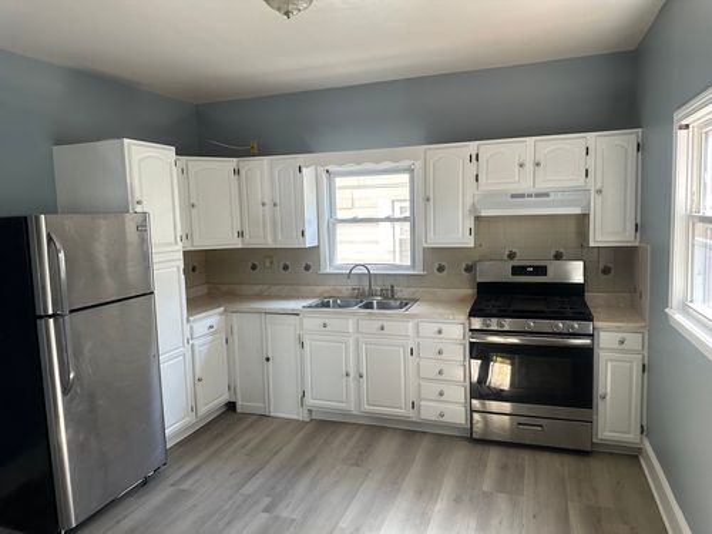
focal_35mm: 24
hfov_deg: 71.6
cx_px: 356
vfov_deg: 56.8
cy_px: 267
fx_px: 494
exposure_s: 1/121
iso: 125
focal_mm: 6.86
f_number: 1.78
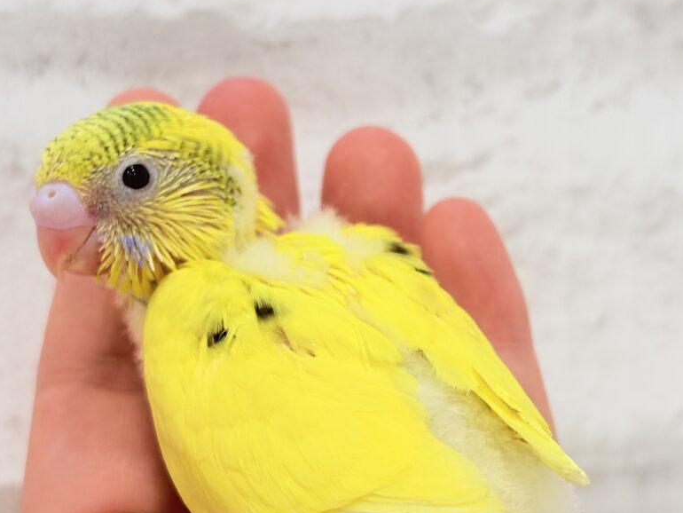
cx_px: 388
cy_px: 320
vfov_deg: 18.2
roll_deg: +0.1
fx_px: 1599
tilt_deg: -7.6
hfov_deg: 24.1
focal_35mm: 81
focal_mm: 5.96
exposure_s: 1/50
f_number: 1.6
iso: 40
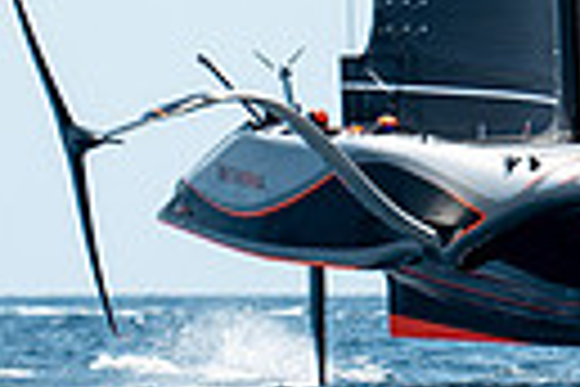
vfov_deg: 1.1
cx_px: 863
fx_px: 20073
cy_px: 49
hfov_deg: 1.7
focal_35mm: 1246
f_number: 2.8
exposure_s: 1/3200
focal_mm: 200
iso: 100
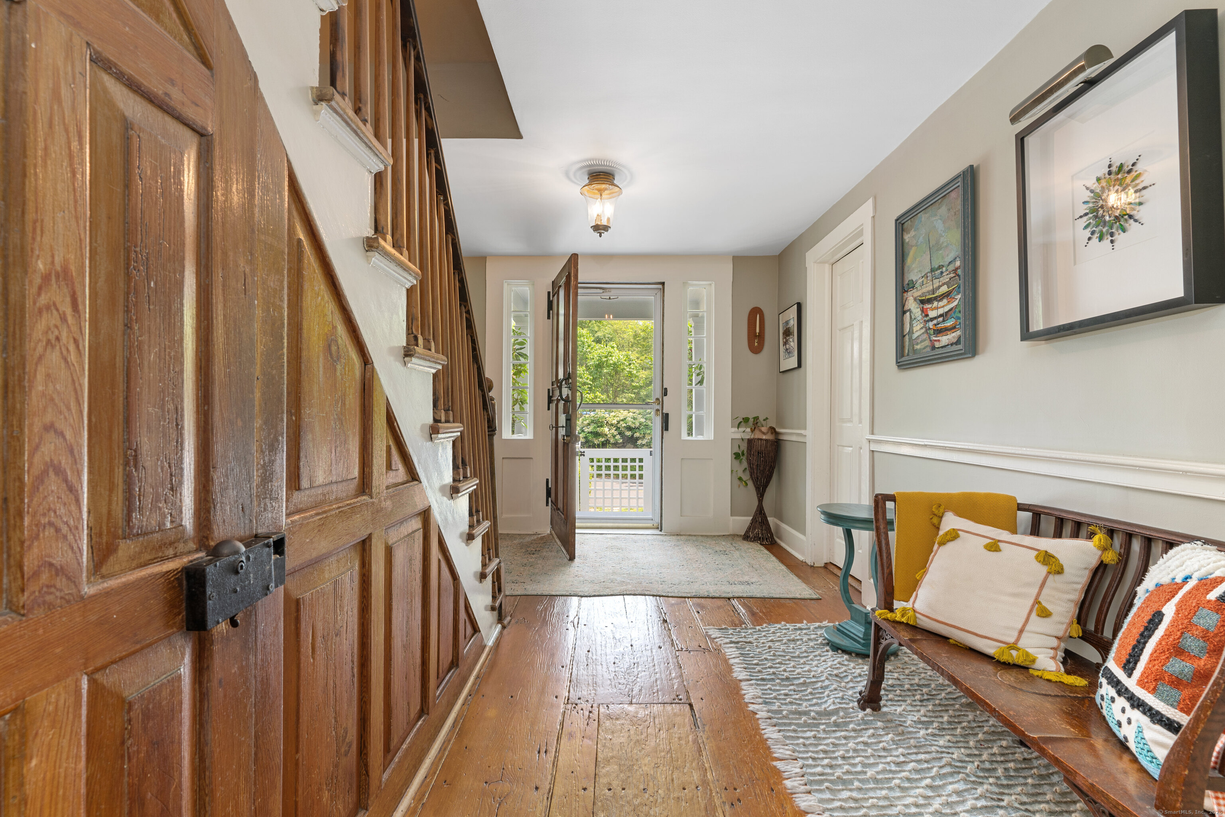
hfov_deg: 93.3
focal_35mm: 17
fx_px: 578
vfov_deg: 70.4
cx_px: 612
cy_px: 408
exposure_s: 1/1.67
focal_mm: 17
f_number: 8
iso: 320
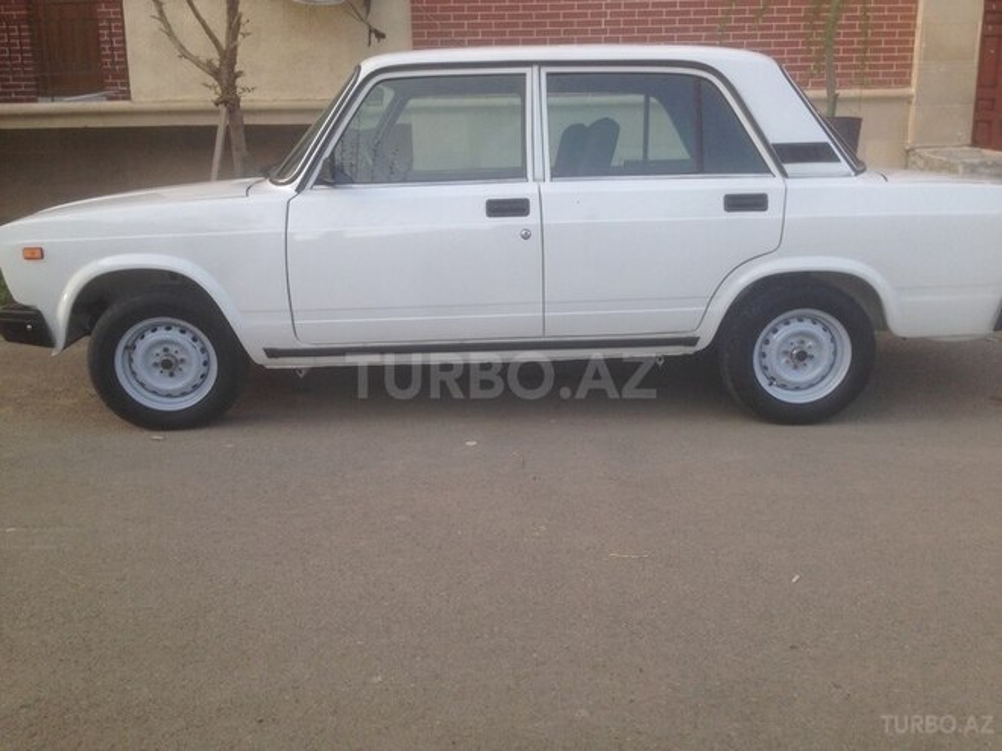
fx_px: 955
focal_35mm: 33
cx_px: 501
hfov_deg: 55.4
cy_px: 376
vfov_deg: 42.9
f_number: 2.4
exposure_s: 1/224
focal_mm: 4.12
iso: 50
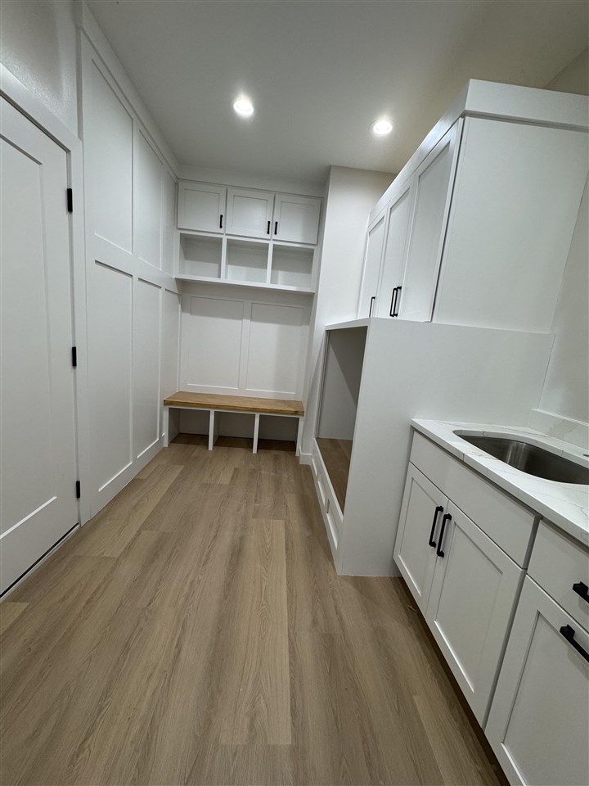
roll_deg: -5.0
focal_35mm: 14
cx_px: 294
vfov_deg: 102.1
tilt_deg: -10.4
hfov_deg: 85.7
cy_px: 393
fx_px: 318
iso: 160
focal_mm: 2.22
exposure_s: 1/120
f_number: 2.2
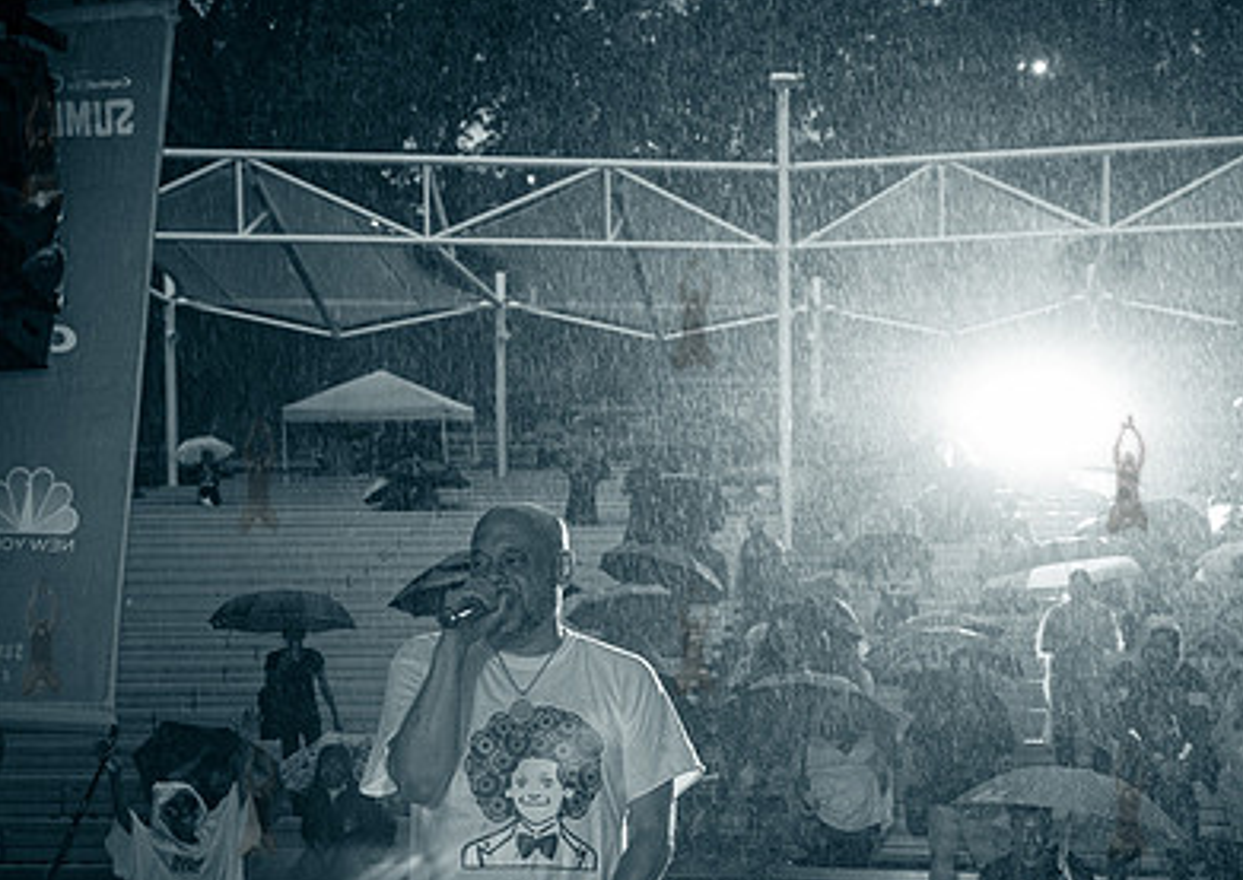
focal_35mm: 46
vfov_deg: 30.0
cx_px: 745
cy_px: 635
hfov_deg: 41.8
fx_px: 1619
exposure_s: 1/160
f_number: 6.3
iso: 6400
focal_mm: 29
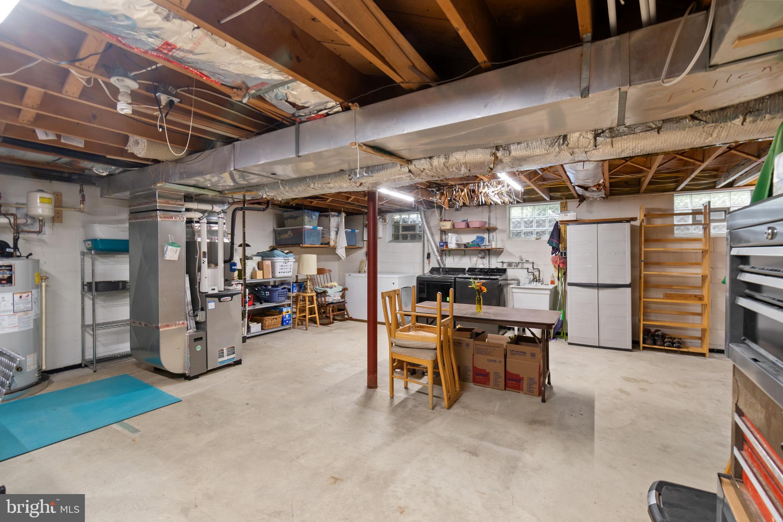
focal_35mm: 15
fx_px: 326
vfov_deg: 77.3
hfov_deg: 100.4
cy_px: 261
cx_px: 392
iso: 200
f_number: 8
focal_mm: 10
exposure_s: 1/2.5
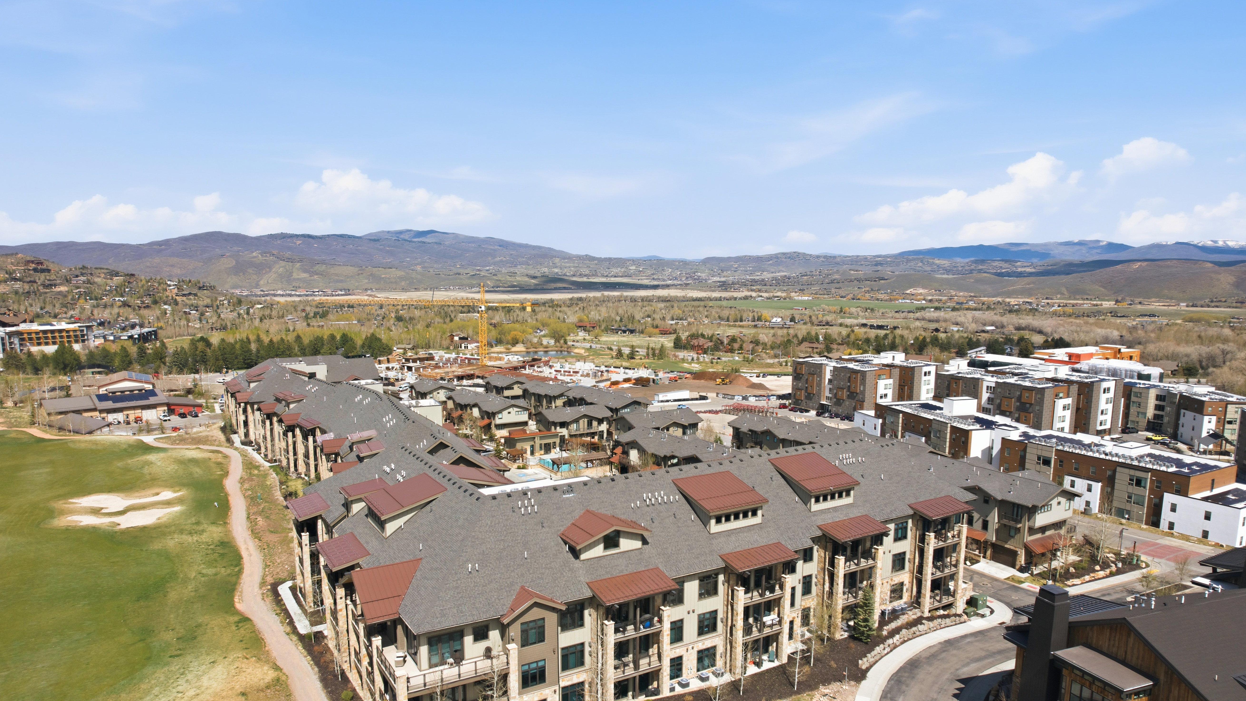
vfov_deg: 47.6
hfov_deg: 76.3
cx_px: 607
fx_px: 793
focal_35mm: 24
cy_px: 400
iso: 120
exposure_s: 1/640
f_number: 2.8
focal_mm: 8.4
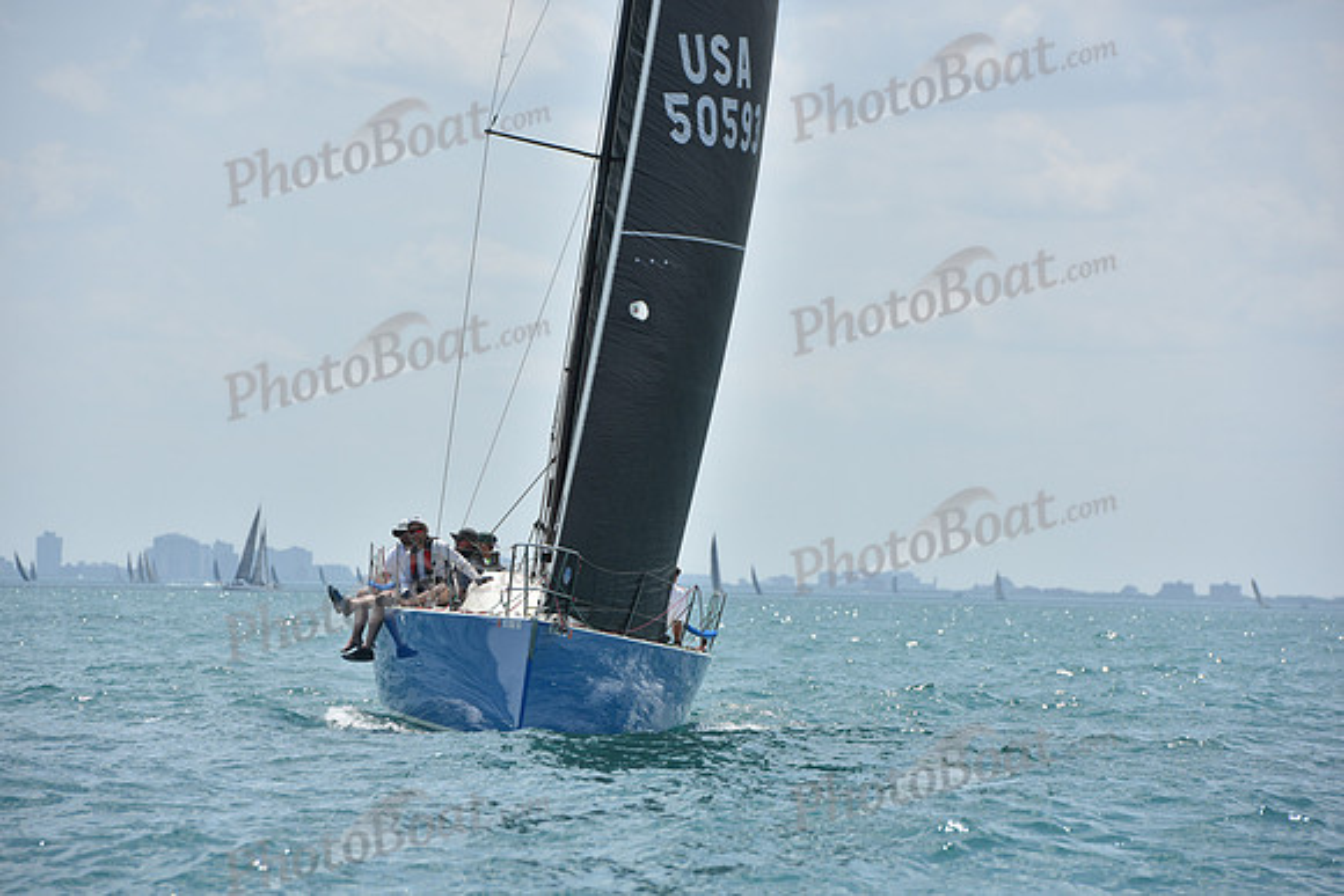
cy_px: 448
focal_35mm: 200
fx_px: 7468
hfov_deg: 10.3
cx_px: 672
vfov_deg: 6.9
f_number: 8
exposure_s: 1/1250
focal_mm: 200
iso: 250
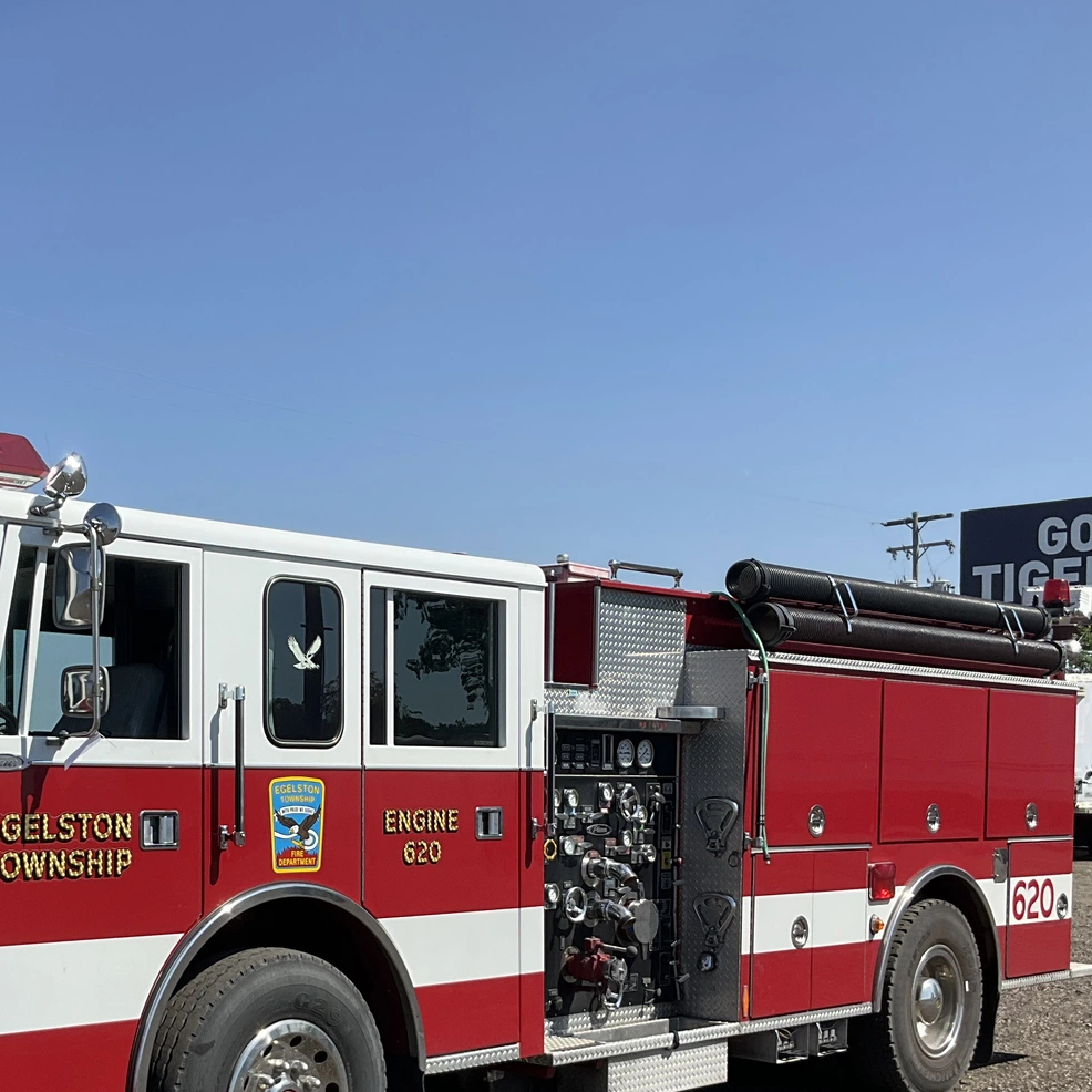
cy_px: 818
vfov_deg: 32.2
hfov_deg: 32.3
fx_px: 1856
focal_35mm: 52
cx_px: 302
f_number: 1.8
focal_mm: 3
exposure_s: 1/1912
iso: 25
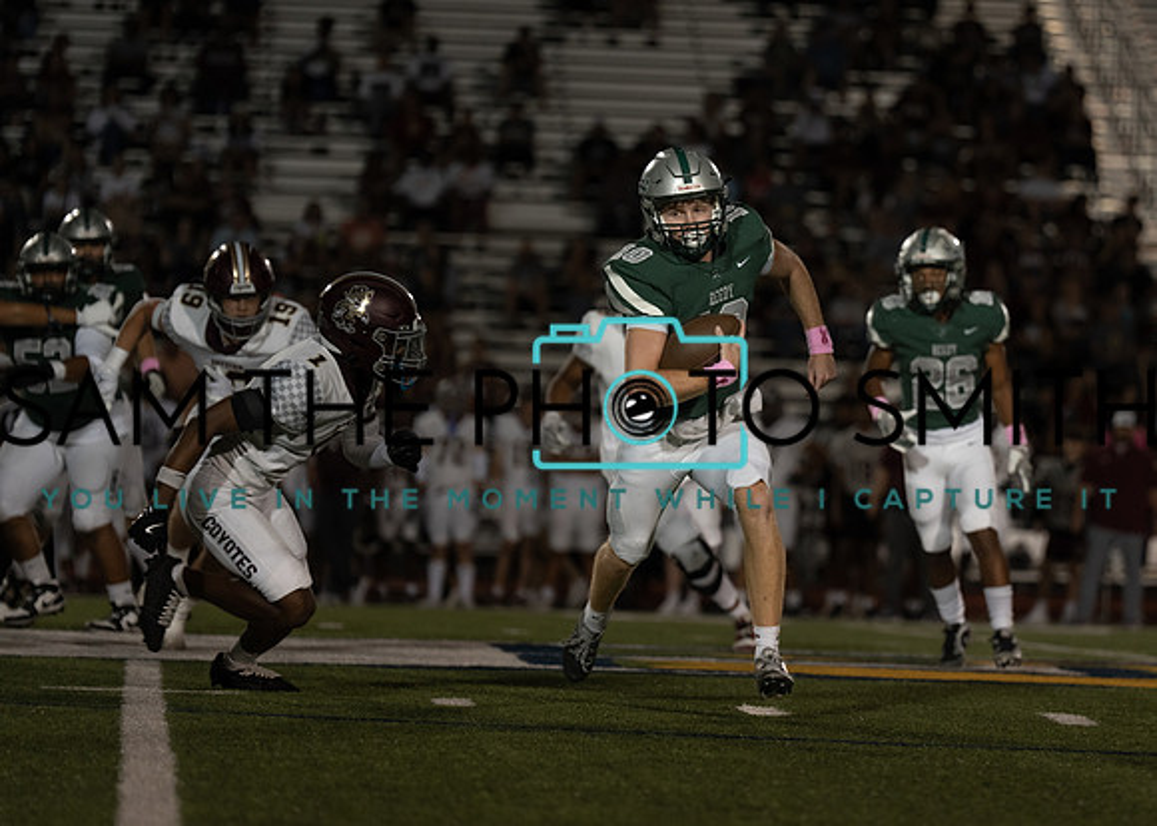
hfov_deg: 9.5
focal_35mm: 212
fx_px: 6979
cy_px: 379
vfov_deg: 6.8
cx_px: 738
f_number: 2.8
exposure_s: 1/1000
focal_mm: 165
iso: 1000
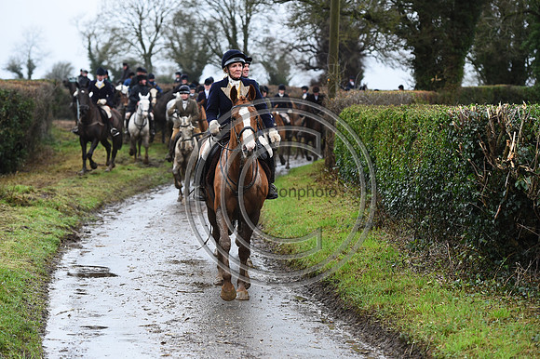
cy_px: 180
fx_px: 1574
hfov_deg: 19.5
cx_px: 270
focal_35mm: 105
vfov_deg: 13.0
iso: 1600
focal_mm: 105
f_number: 4
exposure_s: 1/1250
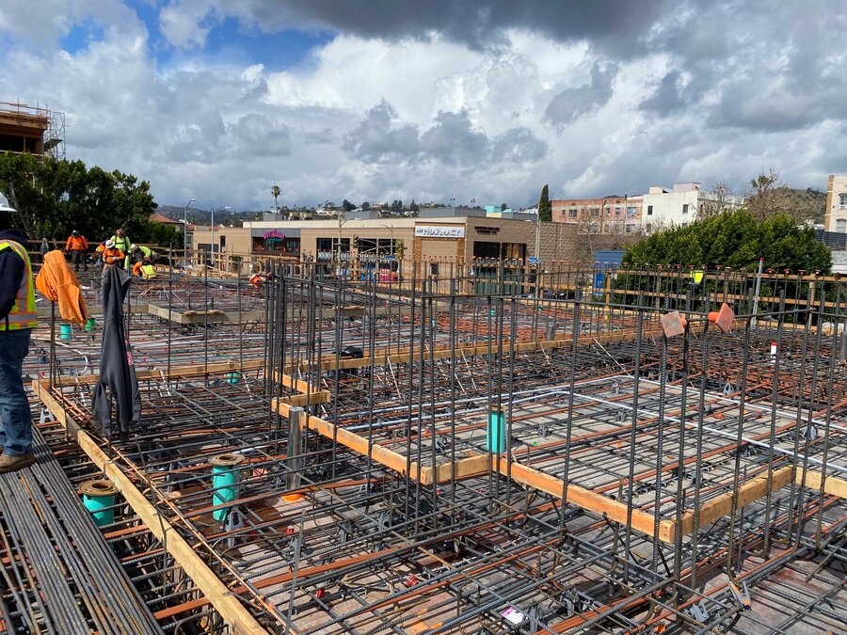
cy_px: 318
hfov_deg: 67.3
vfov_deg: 53.1
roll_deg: -2.5
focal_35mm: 26
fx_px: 636
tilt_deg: -4.8
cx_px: 424
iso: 32
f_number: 1.8
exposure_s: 1/5236
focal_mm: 4.25
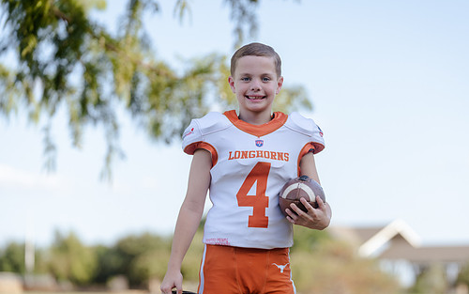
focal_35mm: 156
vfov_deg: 8.4
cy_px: 181
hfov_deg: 13.4
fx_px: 1995
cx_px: 265
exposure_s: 1/320
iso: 100
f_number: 3.5
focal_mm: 132
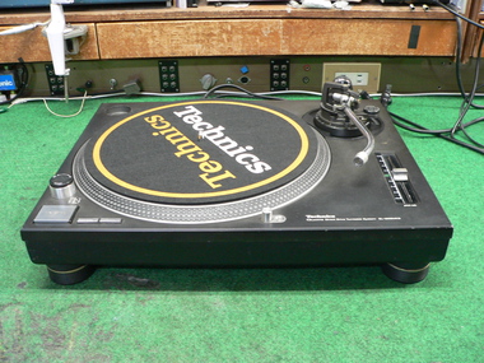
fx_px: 503
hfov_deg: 51.4
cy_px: 182
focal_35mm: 36
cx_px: 242
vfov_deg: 39.7
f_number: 2.8
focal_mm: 6
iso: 200
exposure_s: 1/6
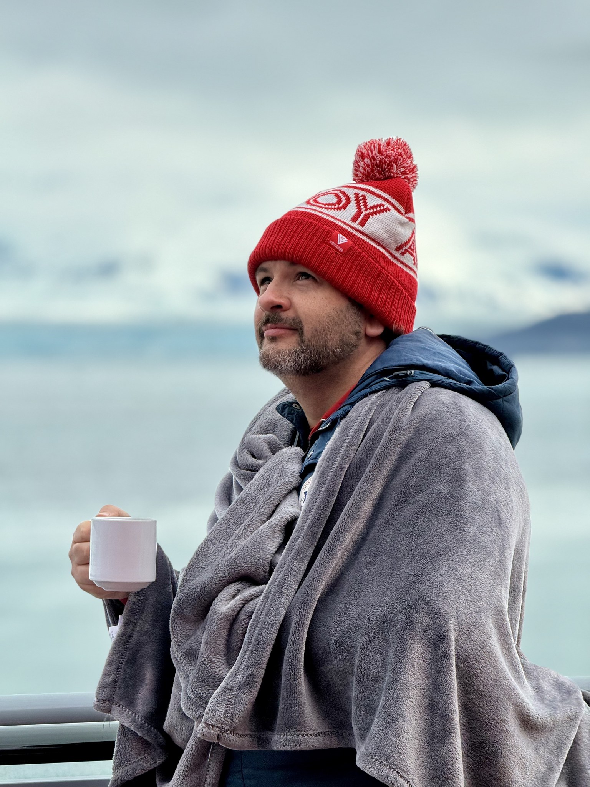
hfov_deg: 12.3
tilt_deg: +0.4
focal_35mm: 120
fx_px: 2727
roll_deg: -0.9
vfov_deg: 16.4
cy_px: 394
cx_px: 295
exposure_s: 1/2283
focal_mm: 15.66
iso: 50
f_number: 2.8
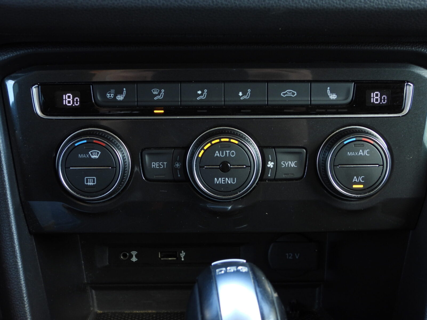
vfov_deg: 24.4
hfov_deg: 32.2
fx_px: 740
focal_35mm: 60
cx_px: 214
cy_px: 160
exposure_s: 1/30
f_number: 3.5
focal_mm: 10.7
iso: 180
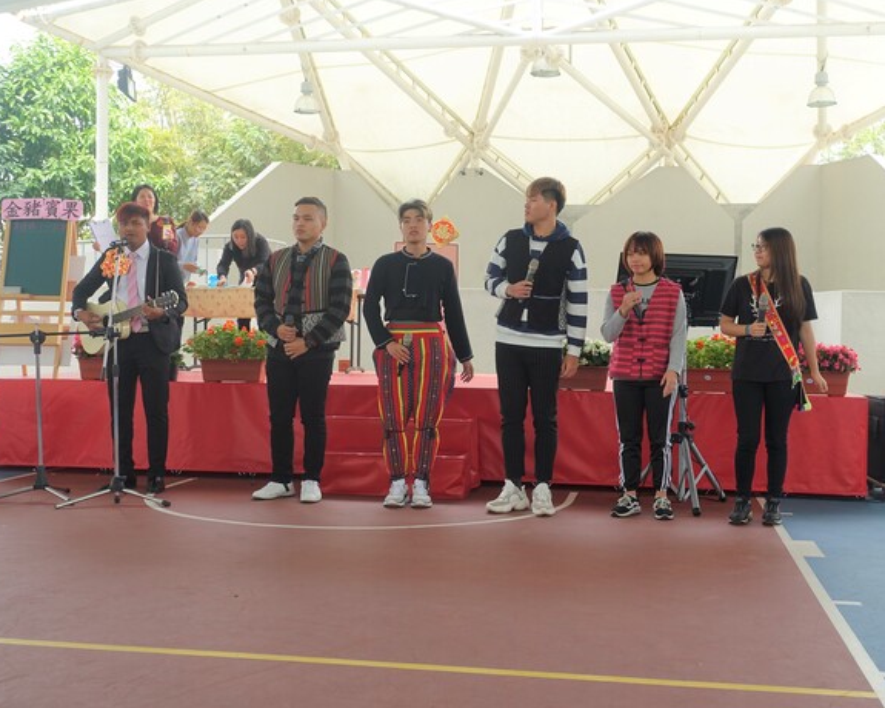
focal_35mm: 40
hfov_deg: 45.7
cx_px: 494
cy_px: 355
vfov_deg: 37.3
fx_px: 1048
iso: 125
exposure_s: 1/80
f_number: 5
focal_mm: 12.99
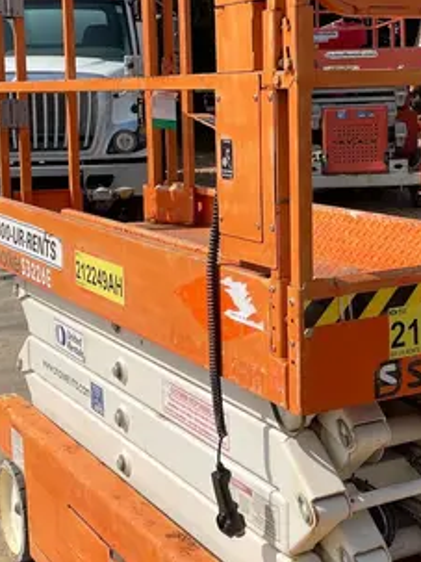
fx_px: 1022
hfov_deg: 23.2
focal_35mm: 63
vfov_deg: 30.7
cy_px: 264
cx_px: 260
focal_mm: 4.2
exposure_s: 1/4132
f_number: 1.6
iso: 32
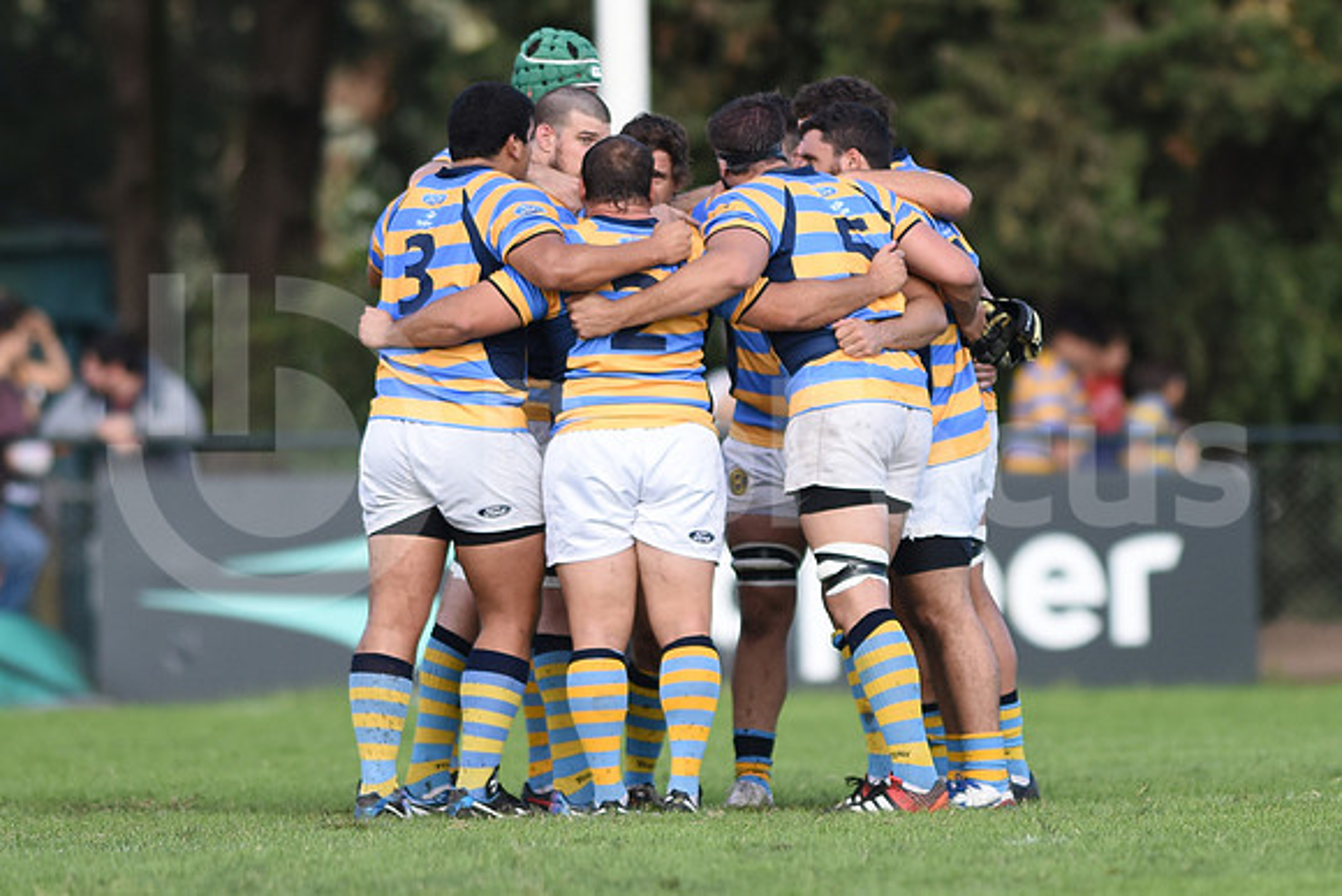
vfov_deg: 4.6
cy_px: 448
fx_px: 11185
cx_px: 671
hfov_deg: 6.9
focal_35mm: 300
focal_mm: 300
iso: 320
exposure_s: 1/2000
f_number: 2.8
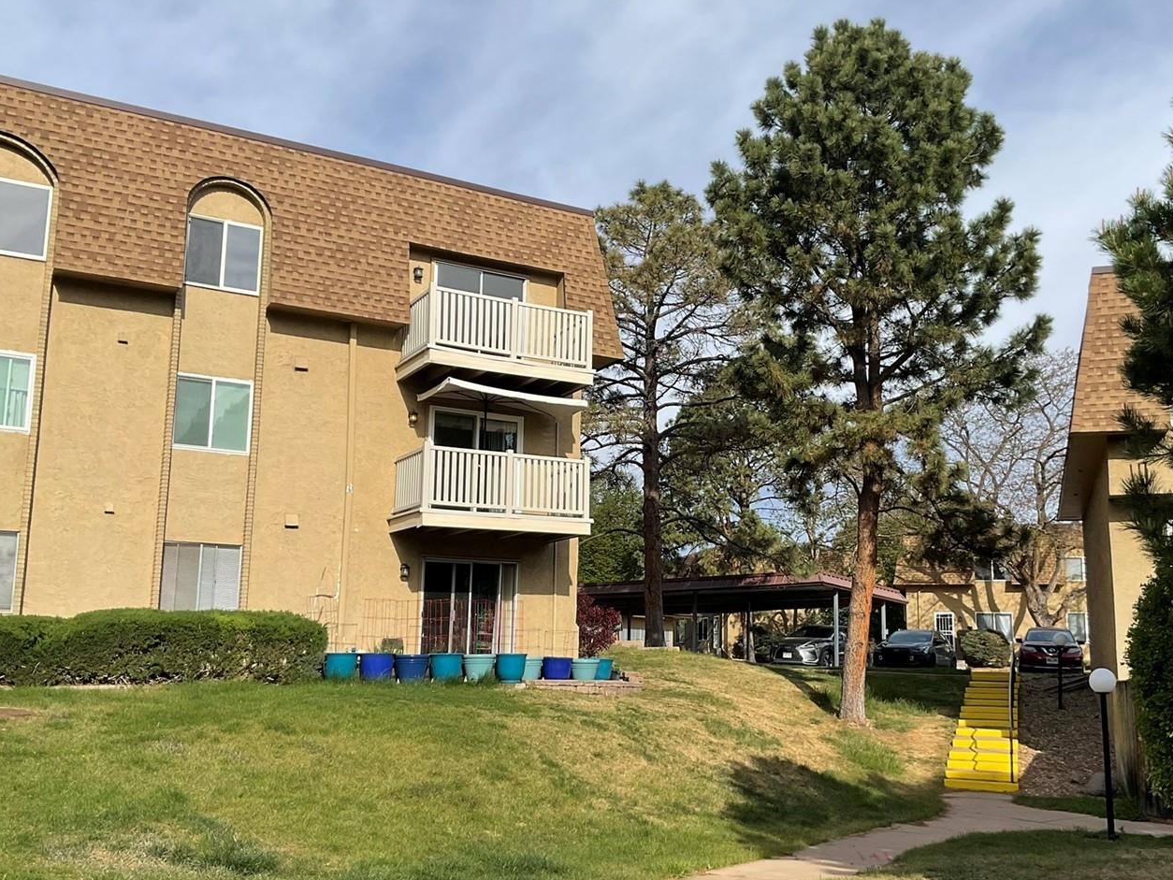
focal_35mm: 37
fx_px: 1254
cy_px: 468
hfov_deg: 49.8
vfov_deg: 38.7
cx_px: 698
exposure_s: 1/1730
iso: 16
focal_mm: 3
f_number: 1.8
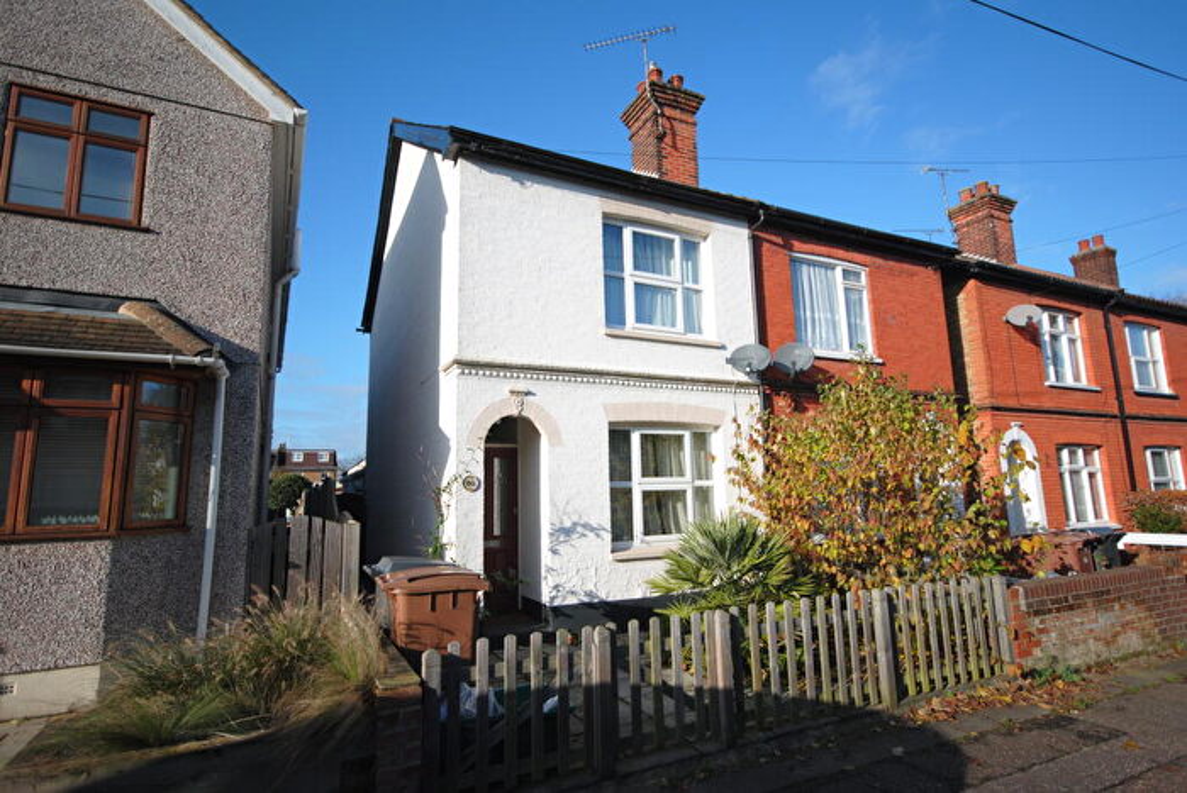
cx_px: 594
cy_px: 396
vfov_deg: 63.3
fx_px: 643
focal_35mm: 20
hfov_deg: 85.4
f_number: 4.5
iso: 100
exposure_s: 1/500
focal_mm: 13
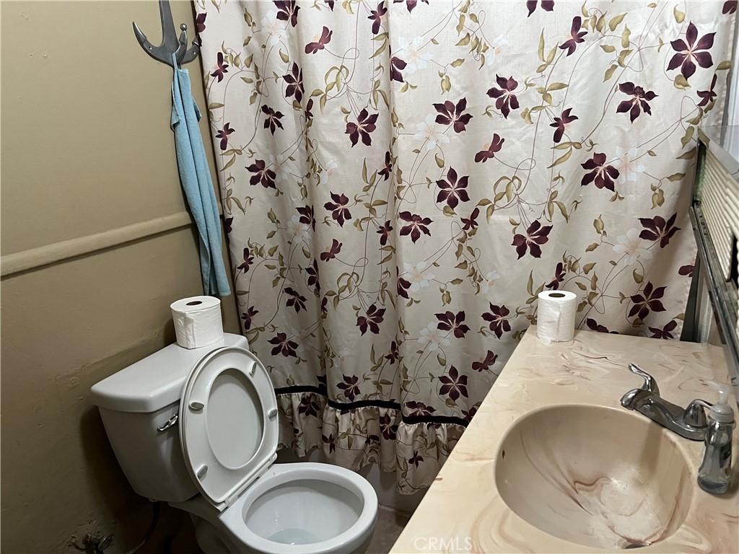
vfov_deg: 53.1
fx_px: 555
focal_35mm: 26
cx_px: 370
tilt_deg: -17.3
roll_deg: +3.1
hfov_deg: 67.3
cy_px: 277
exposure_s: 1/60
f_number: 1.5
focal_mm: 5.7
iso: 400
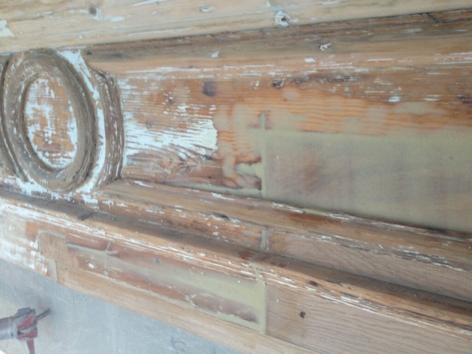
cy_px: 177
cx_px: 236
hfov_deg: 52.6
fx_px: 477
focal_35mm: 35
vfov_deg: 40.7
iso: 100
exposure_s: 1/20
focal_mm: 4.28
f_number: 2.4
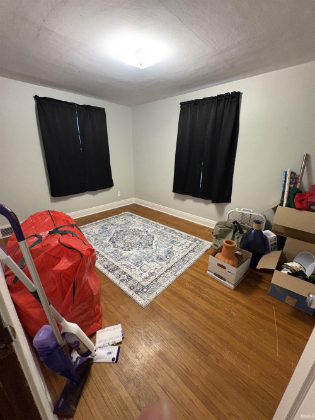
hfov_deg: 85.7
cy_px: 210
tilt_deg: -17.7
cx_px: 158
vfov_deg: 102.1
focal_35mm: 14
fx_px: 170
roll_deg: -0.1
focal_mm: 2.22
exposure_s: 1/60
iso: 500
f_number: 2.2
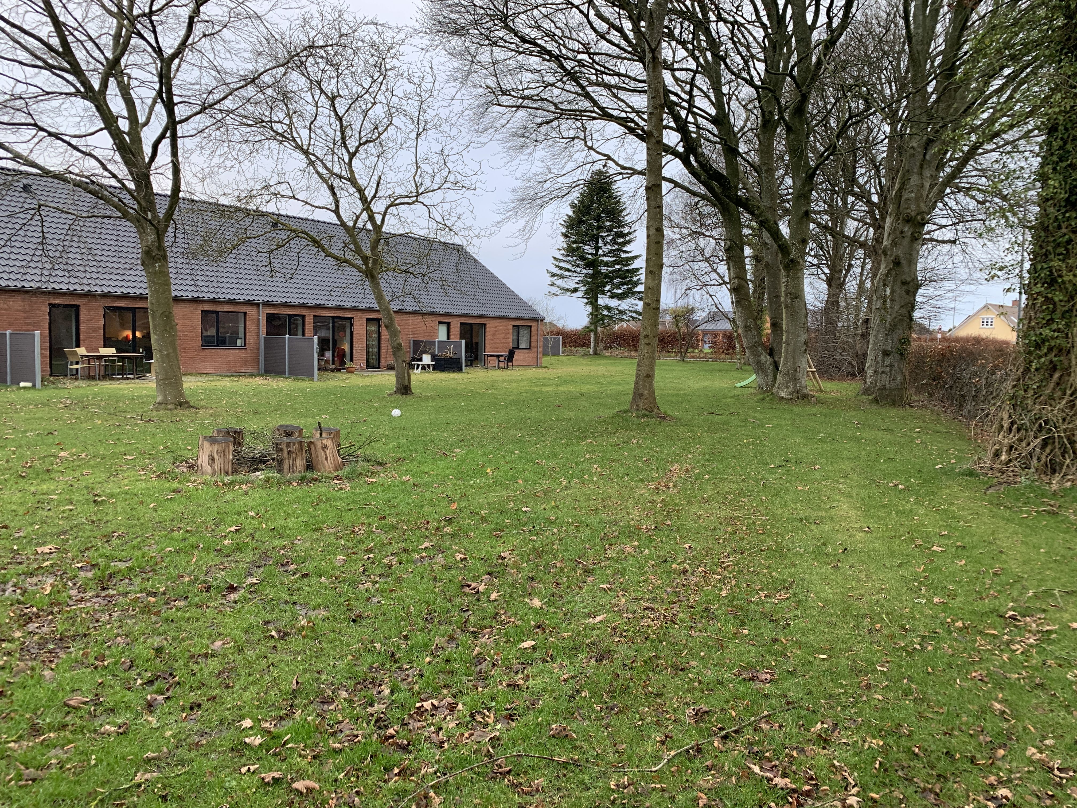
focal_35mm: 26
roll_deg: -1.4
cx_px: 538
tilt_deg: -2.4
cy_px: 404
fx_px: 809
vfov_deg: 53.1
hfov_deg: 67.3
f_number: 1.8
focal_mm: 4.25
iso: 100
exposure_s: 1/69
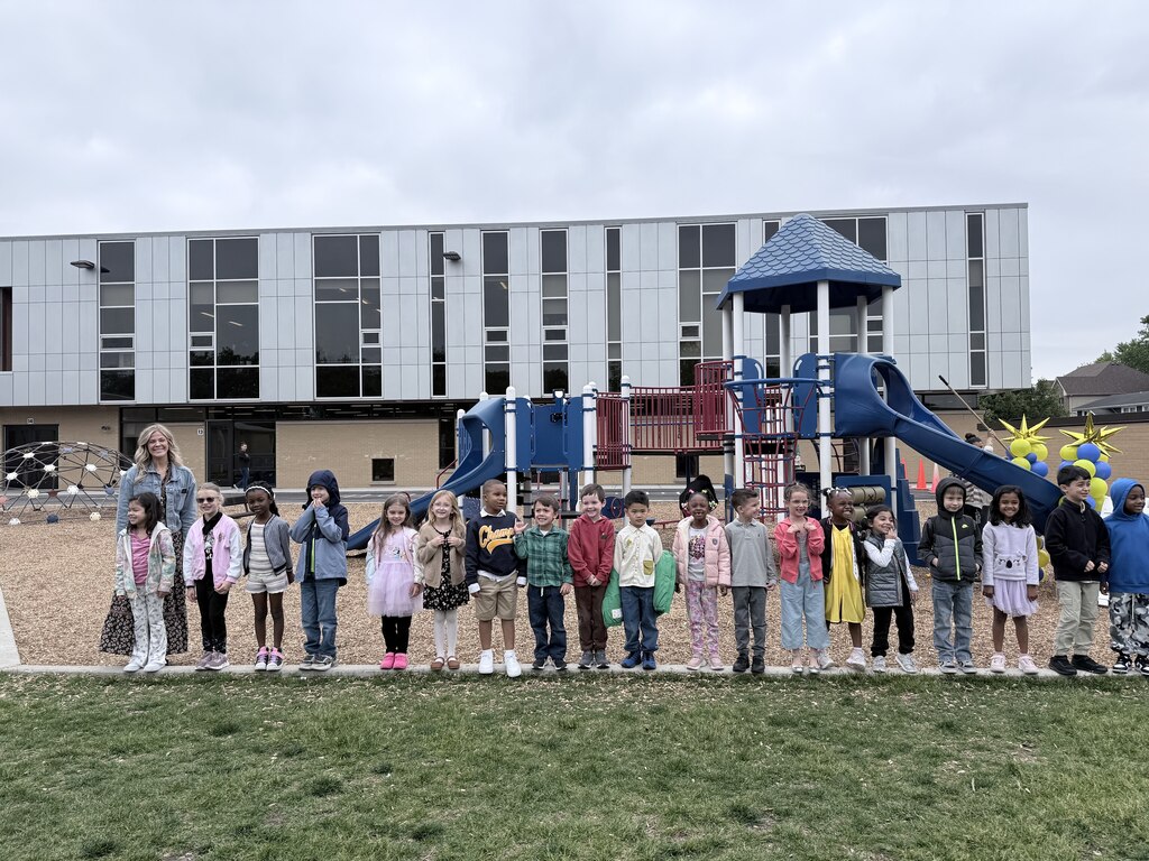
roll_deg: -0.3
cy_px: 430
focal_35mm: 24
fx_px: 797
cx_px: 574
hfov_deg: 71.6
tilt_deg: +1.1
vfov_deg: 56.8
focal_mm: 6.76
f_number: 1.78
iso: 80
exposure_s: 1/3584
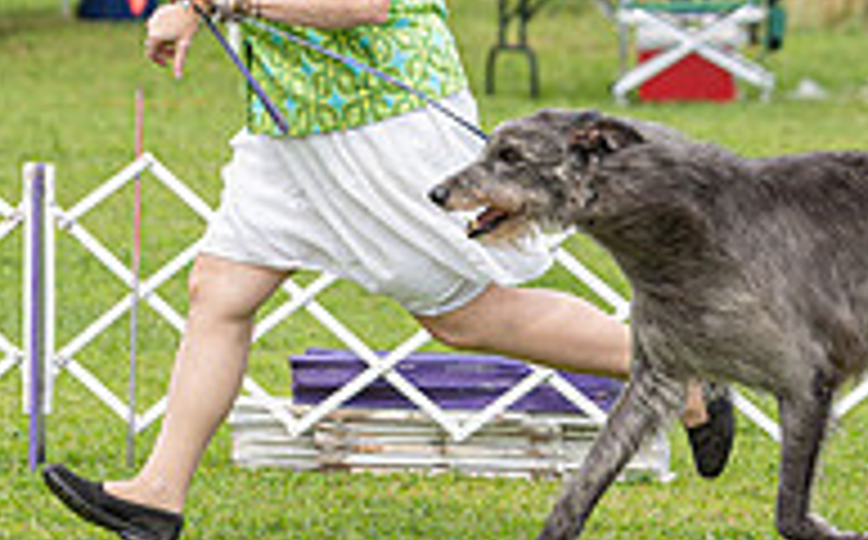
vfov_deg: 3.0
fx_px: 10441
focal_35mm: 442
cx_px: 720
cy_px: -137
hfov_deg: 4.8
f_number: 4
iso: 250
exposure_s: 1/1000
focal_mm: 144
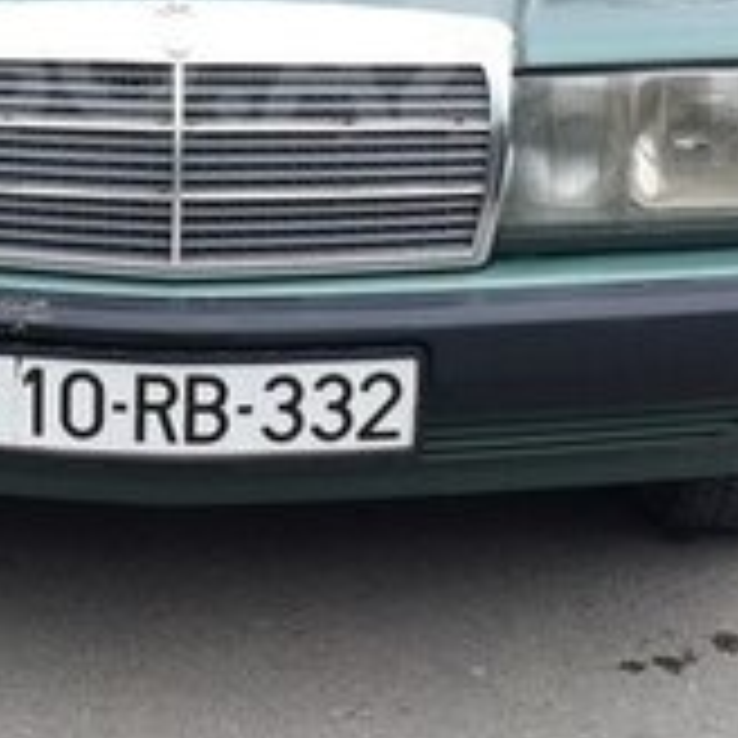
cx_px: 40
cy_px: 56
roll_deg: -1.5
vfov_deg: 16.6
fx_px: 2484
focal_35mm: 103
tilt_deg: -13.8
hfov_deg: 16.6
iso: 32
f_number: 2.2
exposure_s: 1/106
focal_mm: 4.15
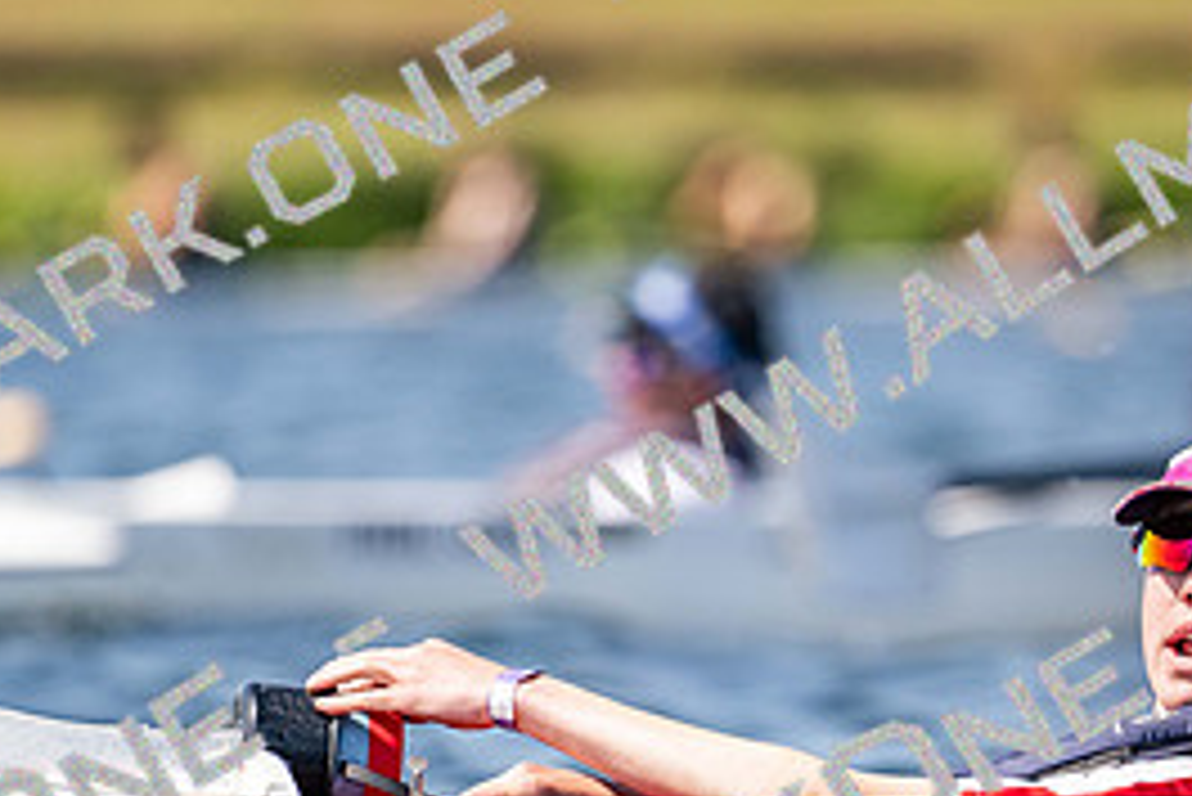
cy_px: 614
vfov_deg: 1.6
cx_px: 1017
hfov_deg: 2.4
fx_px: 29020
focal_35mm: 876
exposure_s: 1/2500
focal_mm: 400
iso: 220
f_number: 4.5
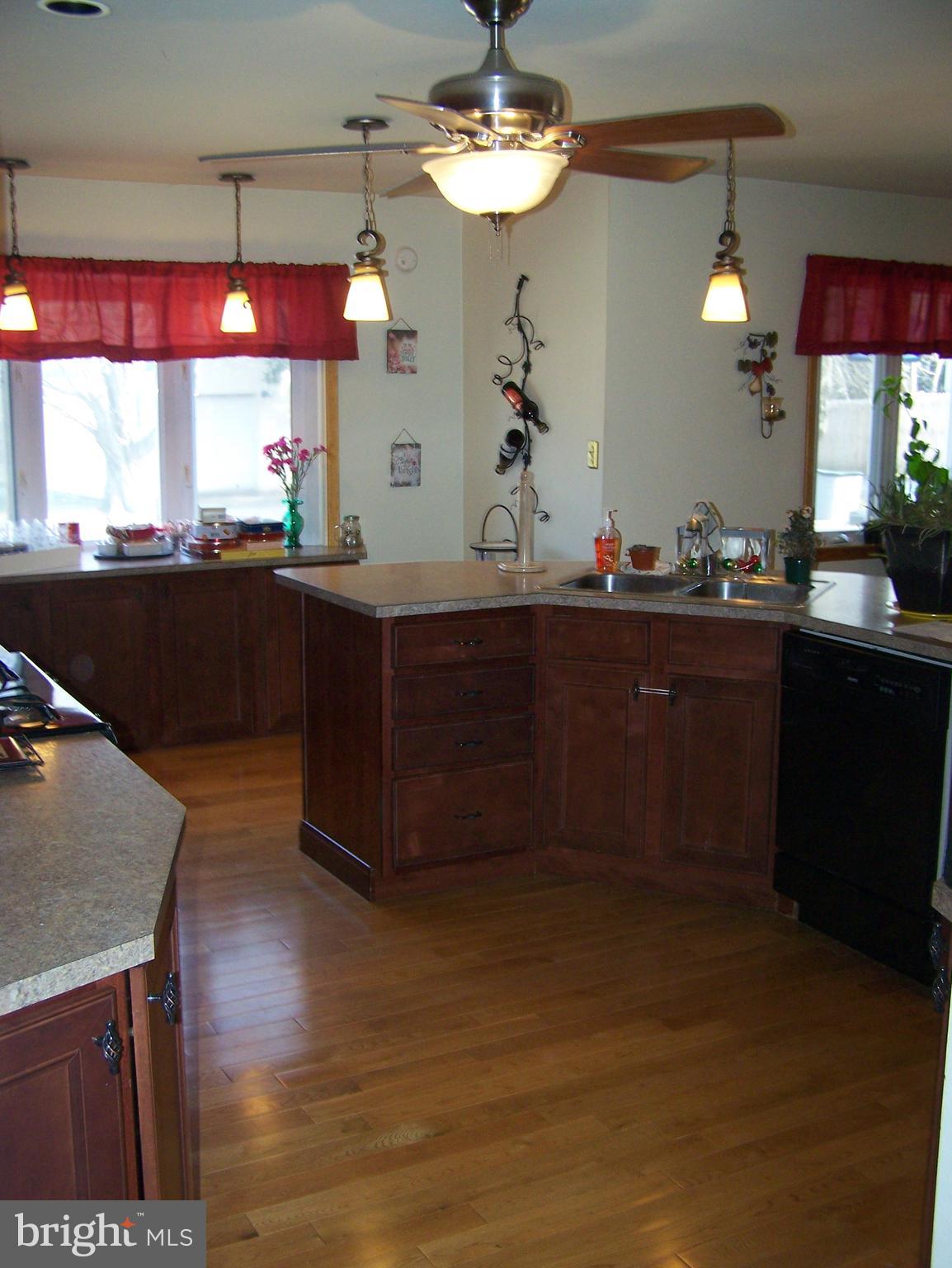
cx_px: 476
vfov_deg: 48.9
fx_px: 1392
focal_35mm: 38
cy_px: 634
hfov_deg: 37.8
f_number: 2.8
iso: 160
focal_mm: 6.3
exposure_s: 1/60
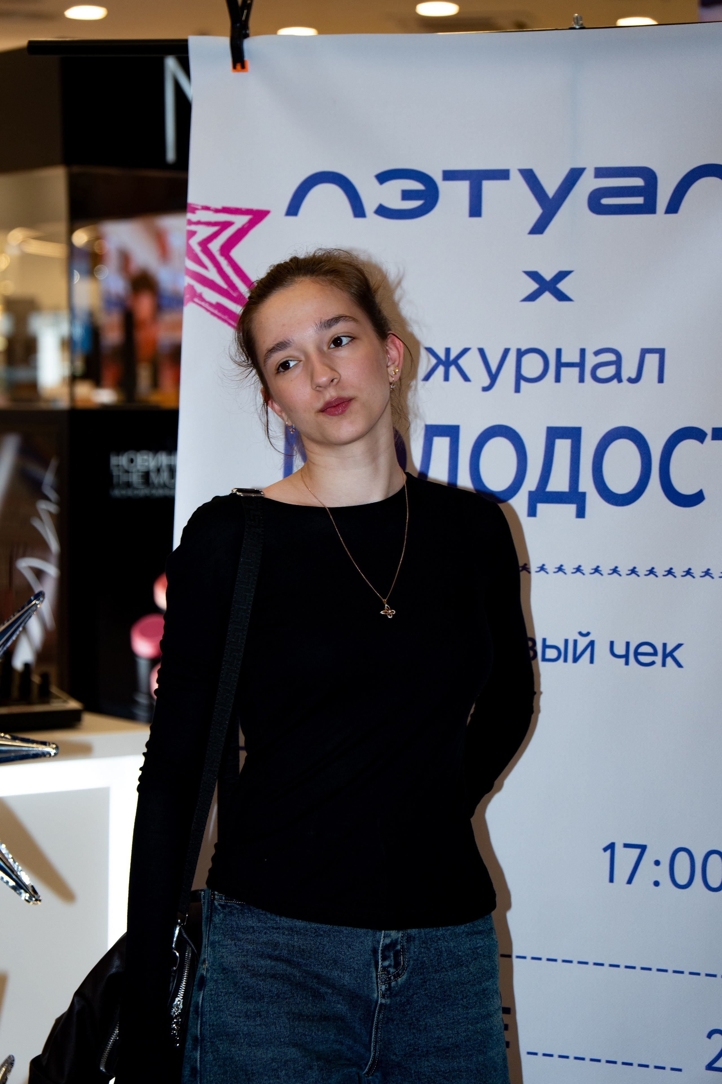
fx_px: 2978
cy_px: 542
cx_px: 361
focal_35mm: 99
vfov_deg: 20.6
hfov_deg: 13.8
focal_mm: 66
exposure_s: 1/250
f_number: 3.5
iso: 400
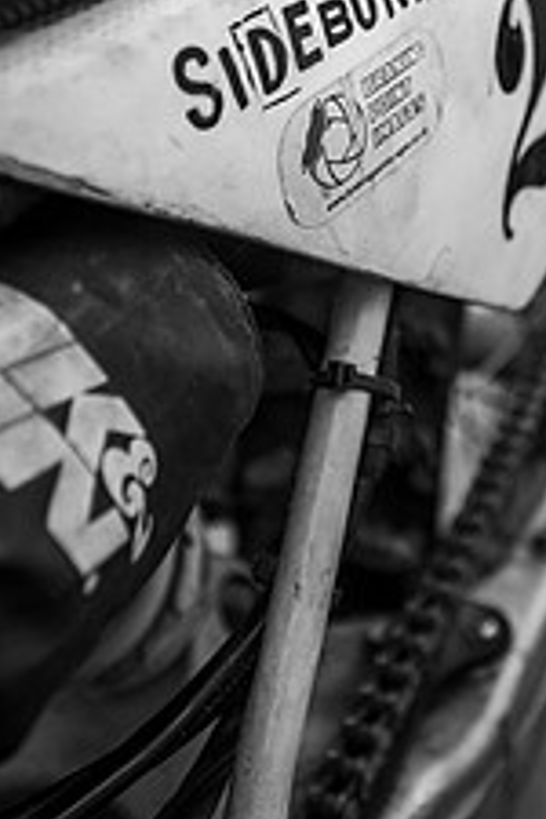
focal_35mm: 48
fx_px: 1092
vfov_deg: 38.2
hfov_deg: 27.9
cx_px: 360
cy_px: 73
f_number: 2.8
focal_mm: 24
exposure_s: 1/320
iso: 200
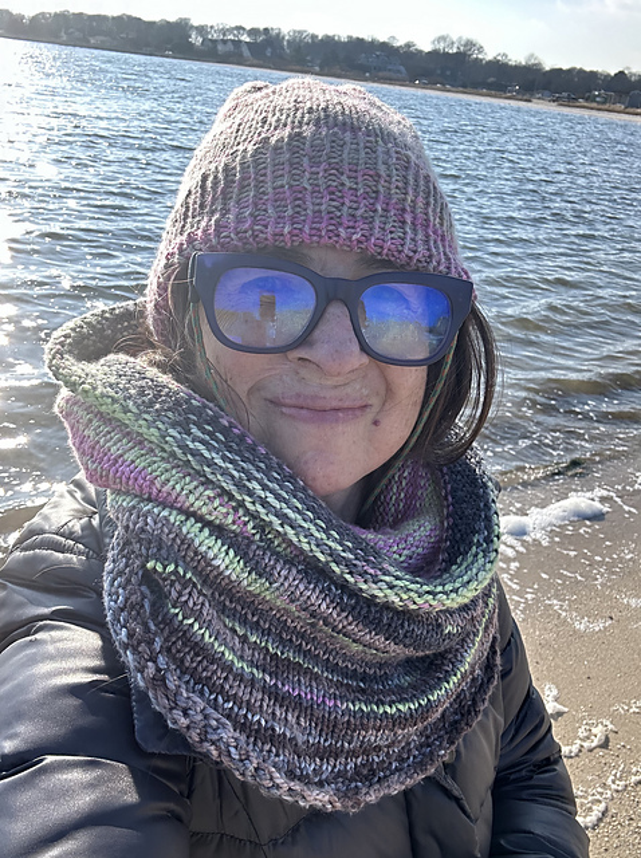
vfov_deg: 60.0
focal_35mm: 30
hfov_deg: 46.7
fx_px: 743
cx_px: 320
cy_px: 429
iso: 25
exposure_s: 1/454
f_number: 1.9
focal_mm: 2.69
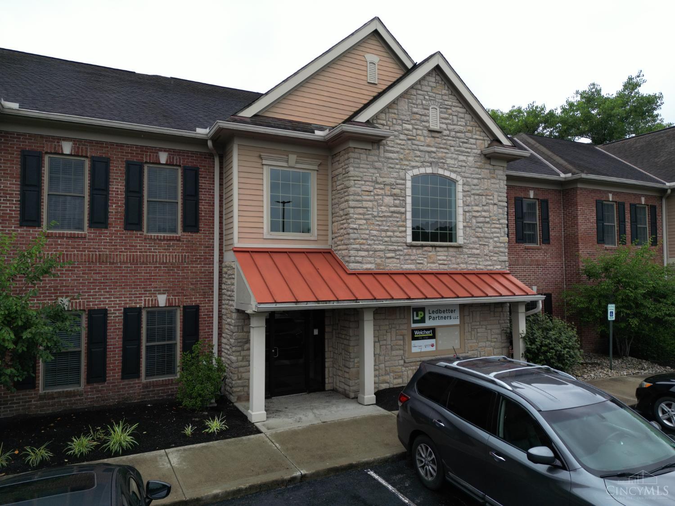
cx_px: 338
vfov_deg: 56.8
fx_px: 468
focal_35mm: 24
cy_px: 253
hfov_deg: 71.6
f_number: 1.7
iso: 110
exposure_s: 1/1250
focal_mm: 6.72
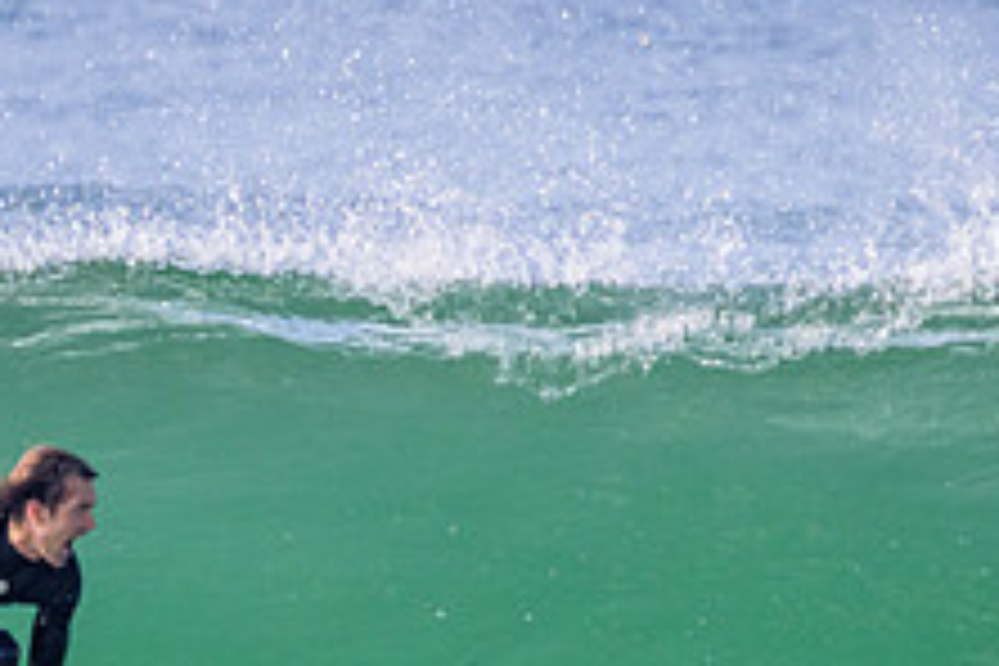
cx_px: 306
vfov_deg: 0.7
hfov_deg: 1.0
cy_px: 781
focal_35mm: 2091
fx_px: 58021
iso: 2800
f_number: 11
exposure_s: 1/2000
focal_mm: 800
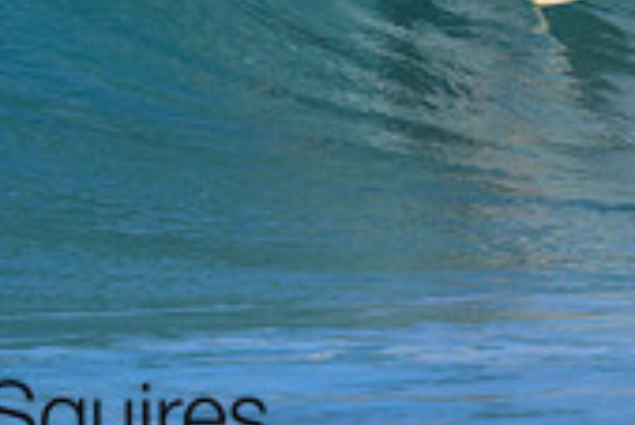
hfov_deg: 0.5
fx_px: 66625
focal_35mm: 3774
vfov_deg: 0.4
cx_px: -85
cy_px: -186
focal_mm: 800
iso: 320
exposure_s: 1/2000
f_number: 6.3
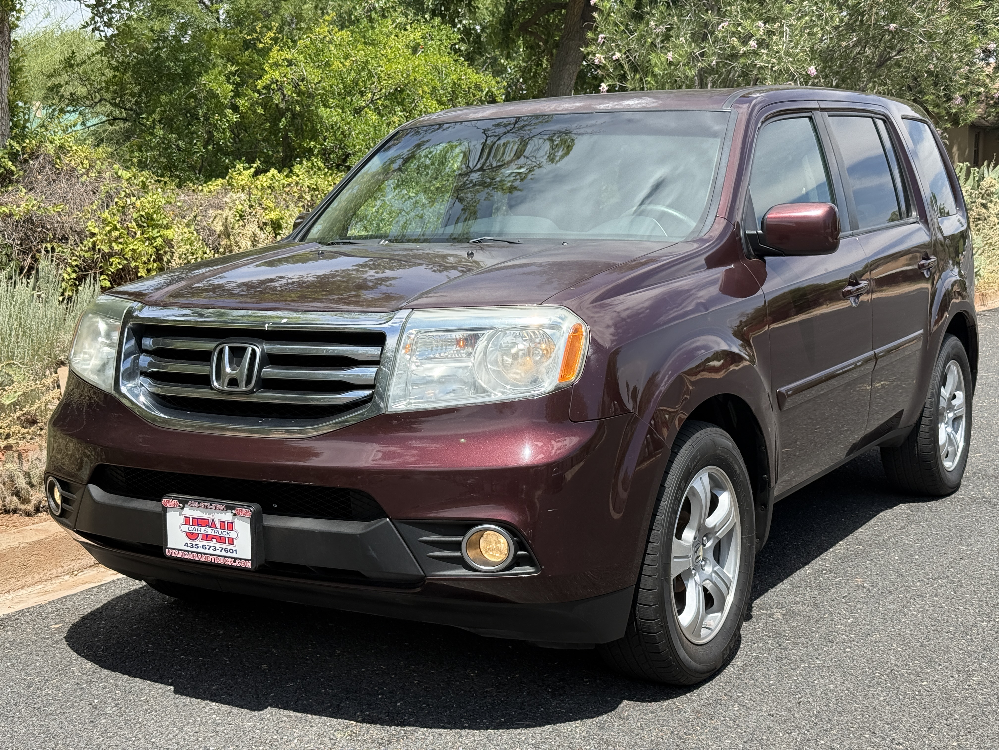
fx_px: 1385
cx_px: 500
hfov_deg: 39.7
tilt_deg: -7.9
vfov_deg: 30.3
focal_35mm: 48
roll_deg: +0.8
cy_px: 375
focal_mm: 6.76
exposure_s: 1/3704
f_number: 1.78
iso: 100
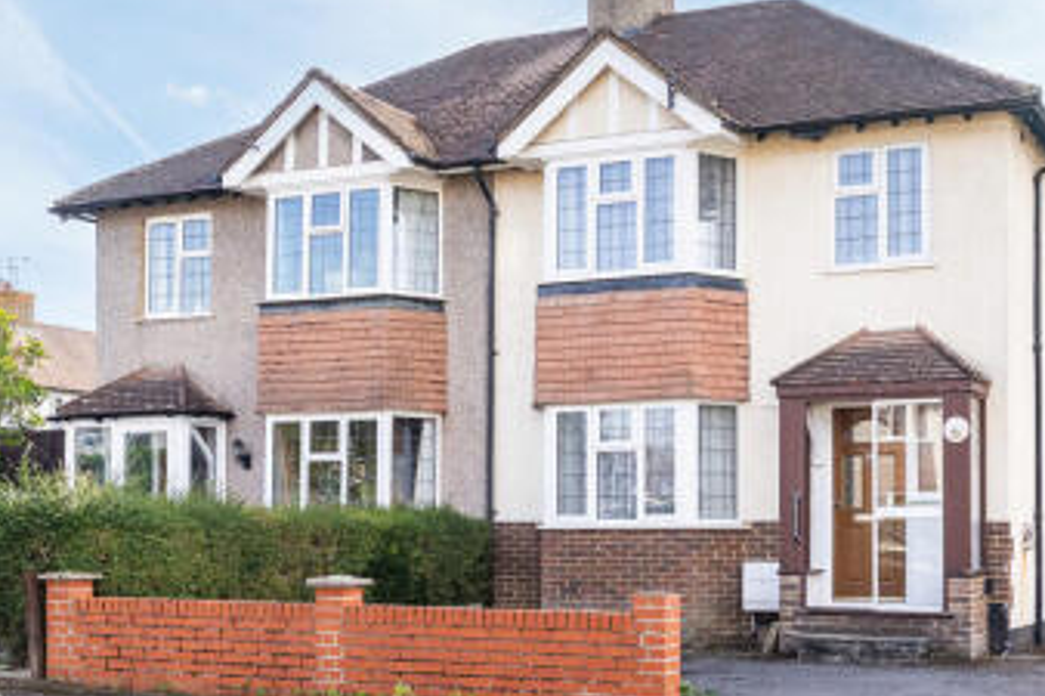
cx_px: 679
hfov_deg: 43.1
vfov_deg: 29.8
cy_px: 302
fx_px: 1306
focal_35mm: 45
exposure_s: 1/1250
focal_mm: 32
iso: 2000
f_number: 7.1
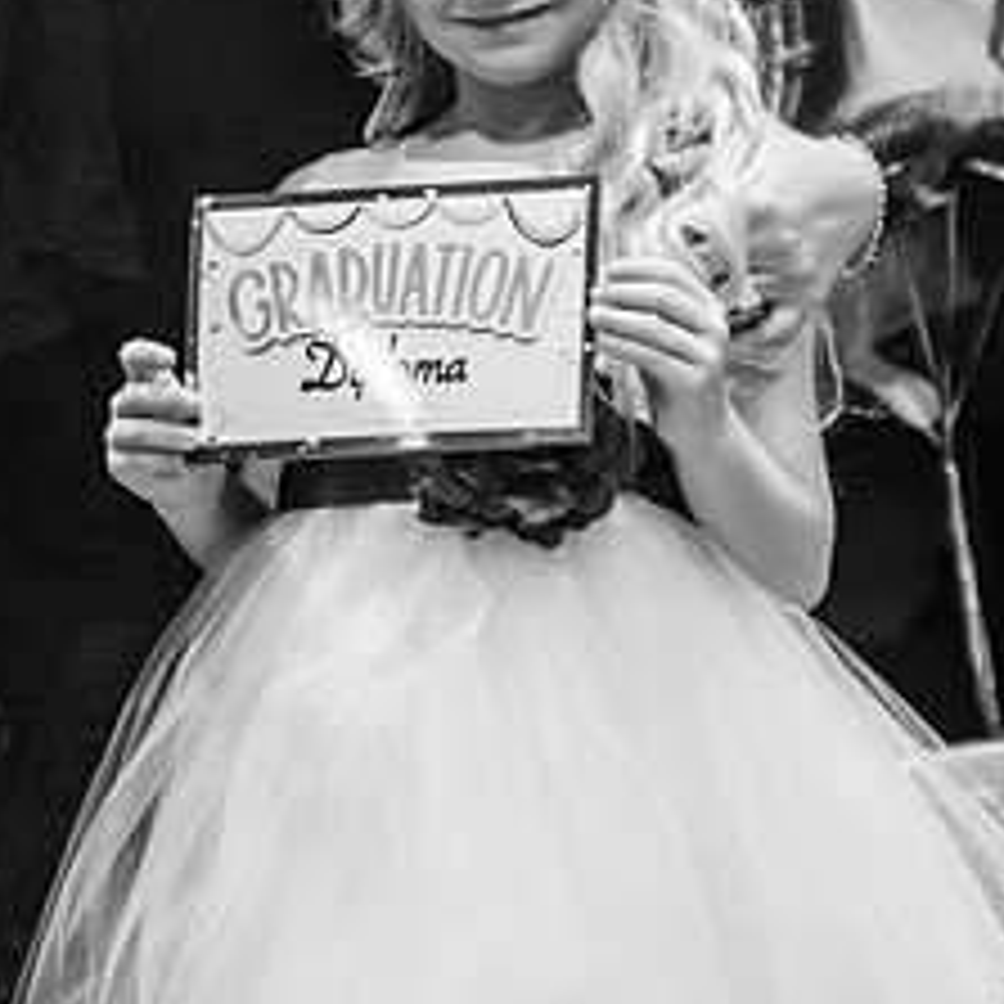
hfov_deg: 8.4
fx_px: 6793
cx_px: 307
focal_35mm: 207
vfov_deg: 8.4
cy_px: 139
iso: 1600
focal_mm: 70
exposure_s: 1/200
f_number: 2.8
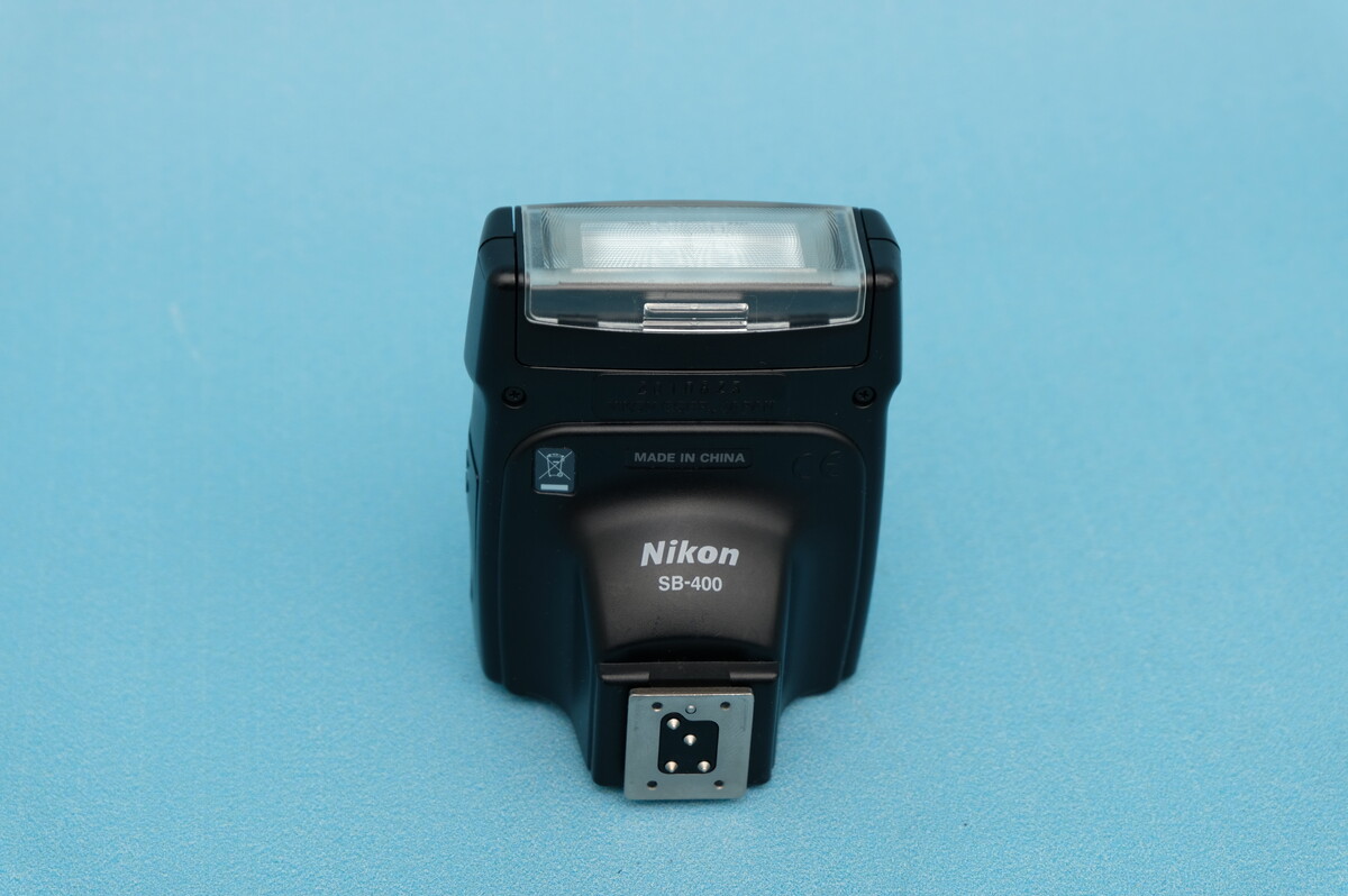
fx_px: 2806
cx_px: 674
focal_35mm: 75
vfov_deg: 18.2
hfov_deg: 27.0
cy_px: 448
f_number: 8
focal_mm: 50
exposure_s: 1/125
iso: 200
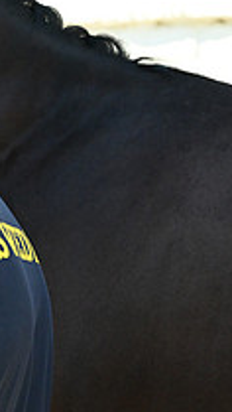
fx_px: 3043
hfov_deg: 4.3
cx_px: -326
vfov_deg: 7.7
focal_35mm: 279
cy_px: 52
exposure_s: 1/1600
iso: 4000
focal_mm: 96
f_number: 6.3
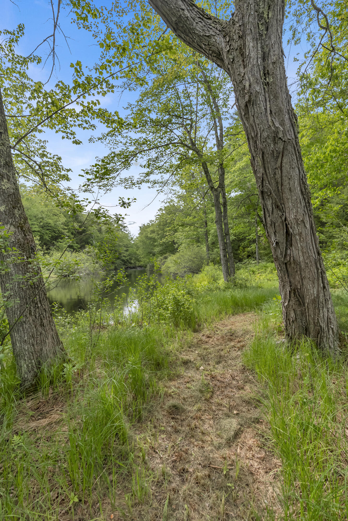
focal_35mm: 16
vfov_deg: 96.7
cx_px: 174
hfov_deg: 73.8
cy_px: 260
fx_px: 232
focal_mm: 16
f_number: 7.1
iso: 320
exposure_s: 1/250
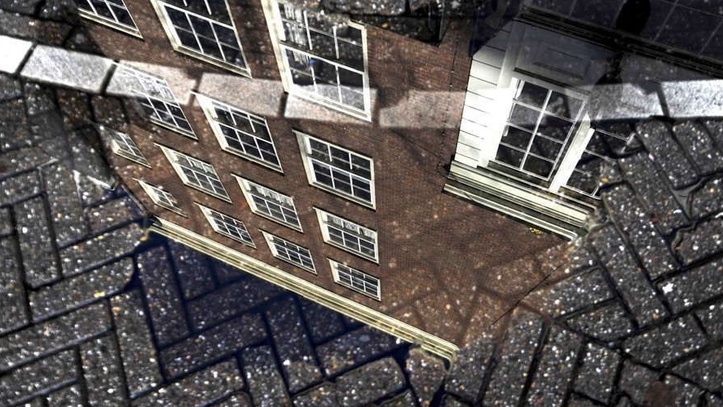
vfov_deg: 34.6
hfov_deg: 58.0
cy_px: 166
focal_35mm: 34
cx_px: 364
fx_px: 652
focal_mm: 32
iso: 100
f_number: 5
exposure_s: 1/100
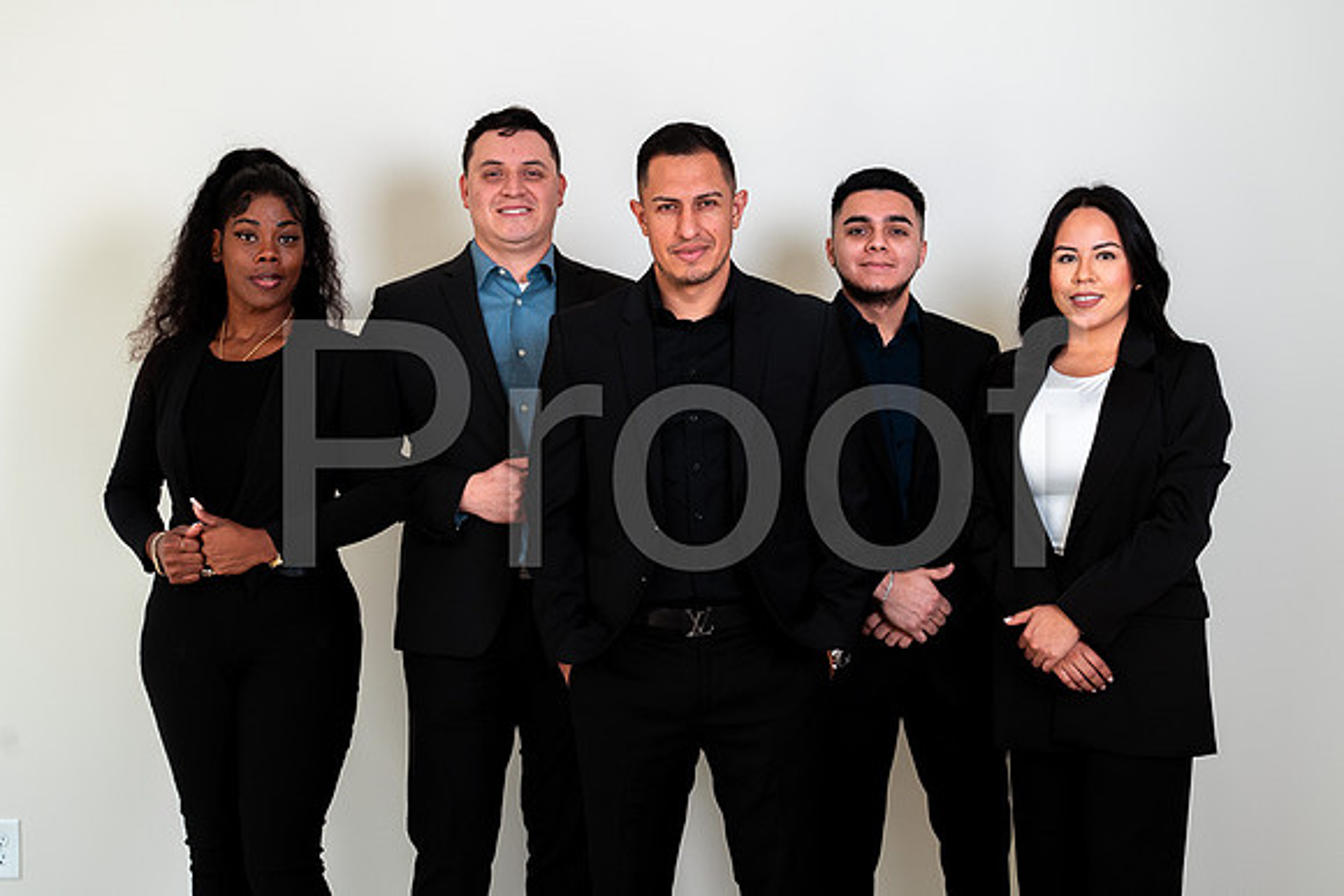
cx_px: 672
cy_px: 448
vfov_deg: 24.6
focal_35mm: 55
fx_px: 2054
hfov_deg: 36.2
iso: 200
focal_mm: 55
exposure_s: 1/160
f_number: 5.6
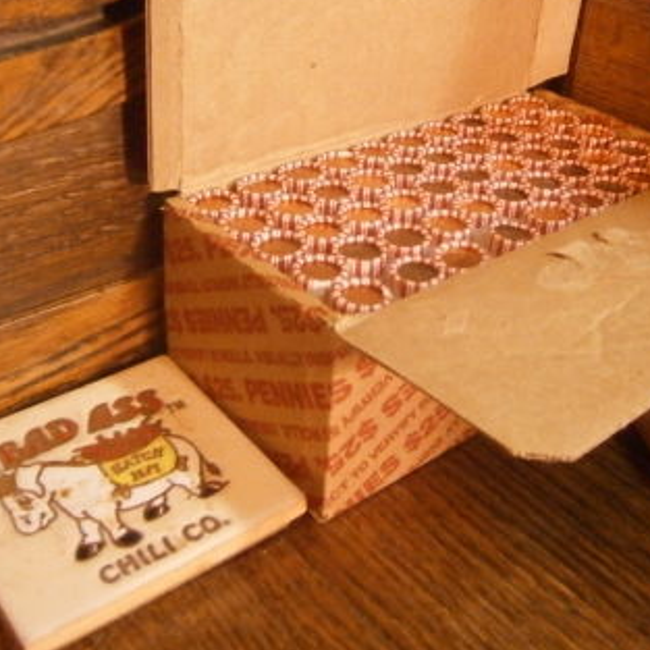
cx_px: 405
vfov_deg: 38.1
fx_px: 935
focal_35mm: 44
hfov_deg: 38.1
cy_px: 237
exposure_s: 1/40
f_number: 2.8
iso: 800
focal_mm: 4.7
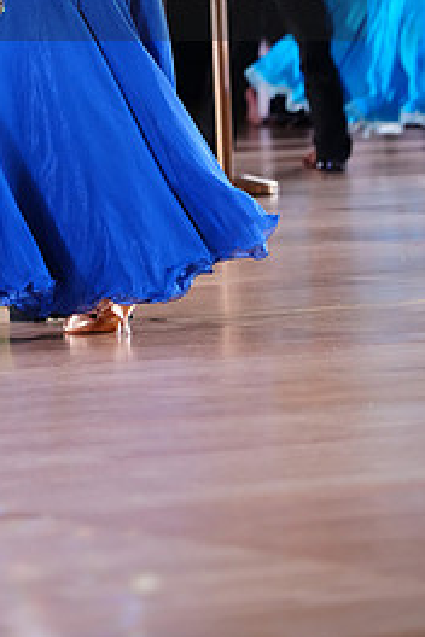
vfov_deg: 8.8
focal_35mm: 231
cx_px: 35
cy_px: -39
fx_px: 4090
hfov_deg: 5.9
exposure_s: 1/400
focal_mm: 105
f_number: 4
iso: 4000
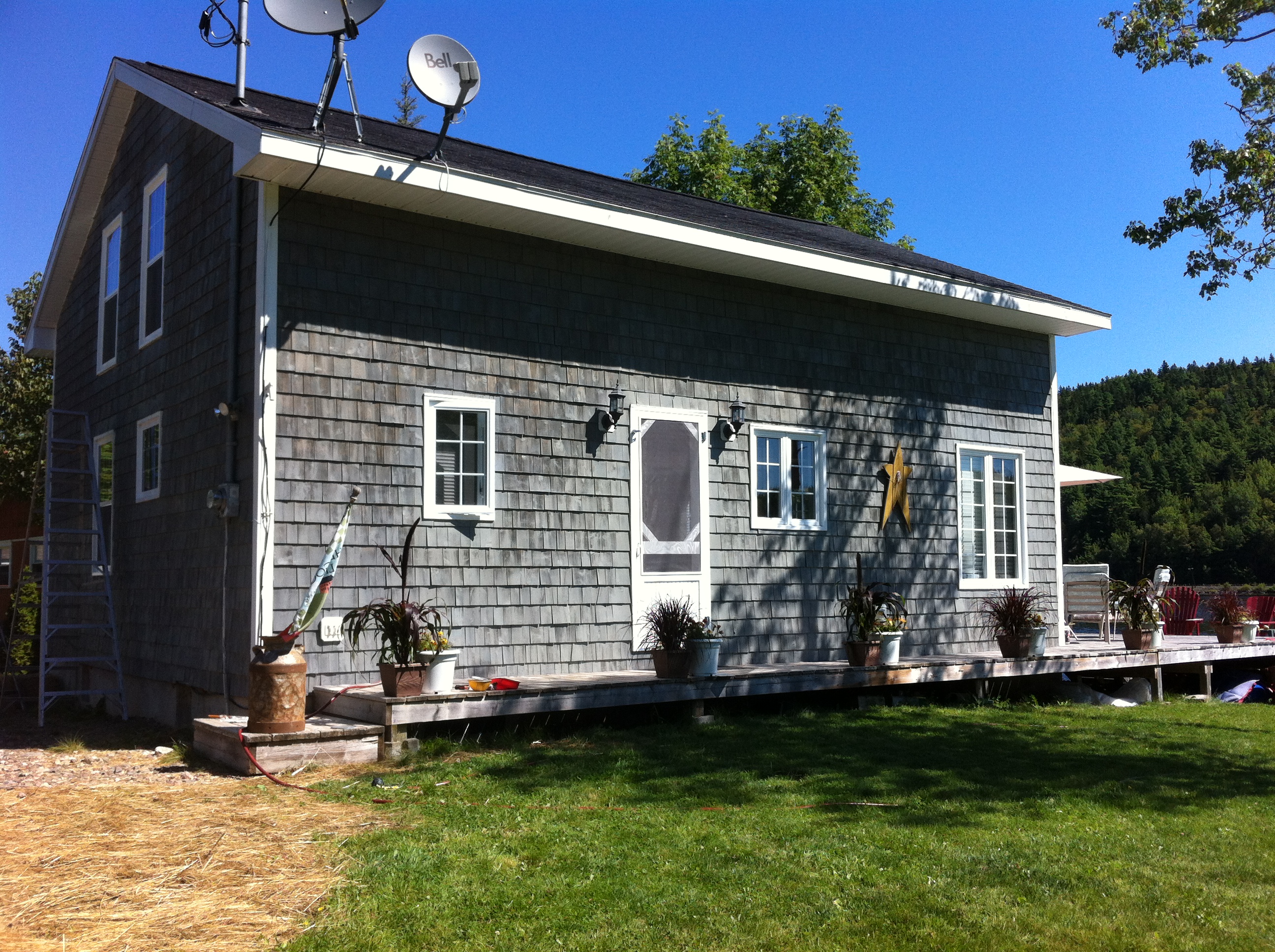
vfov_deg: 40.6
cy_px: 476
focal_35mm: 35
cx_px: 638
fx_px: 1287
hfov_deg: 52.7
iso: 80
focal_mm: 3.85
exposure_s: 1/887
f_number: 2.8
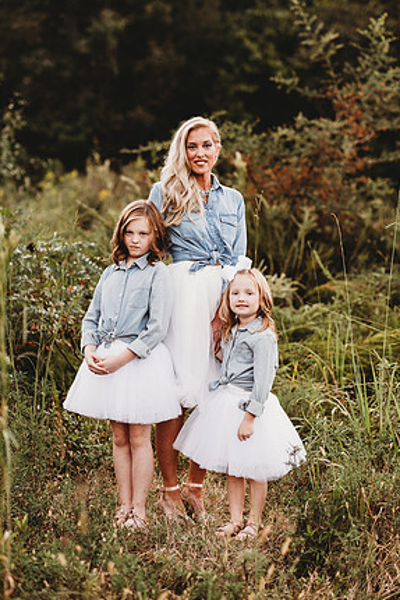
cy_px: 289
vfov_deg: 22.9
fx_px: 1482
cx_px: 206
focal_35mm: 89
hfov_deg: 15.4
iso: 125
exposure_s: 1/200
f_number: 2.2
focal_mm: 85
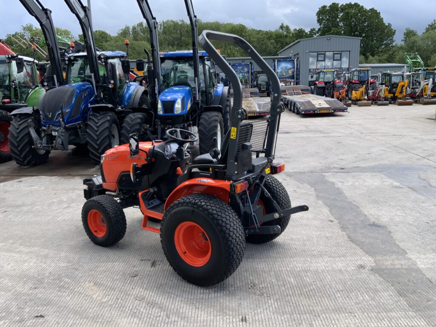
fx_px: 365
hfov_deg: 61.7
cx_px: 218
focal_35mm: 29
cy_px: 164
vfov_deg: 48.2
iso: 16
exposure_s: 1/599
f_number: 1.8
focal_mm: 3
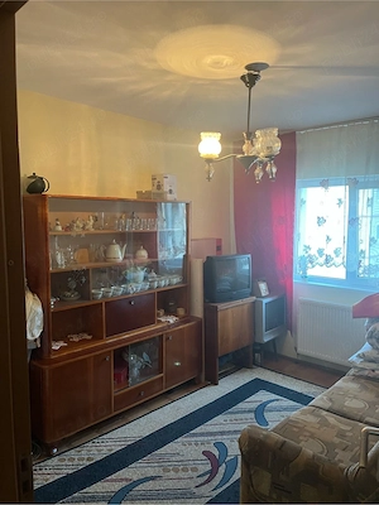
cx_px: 190
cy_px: 252
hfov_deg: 53.1
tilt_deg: -5.9
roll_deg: +0.2
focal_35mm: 26
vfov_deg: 67.3
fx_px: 380
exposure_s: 1/50
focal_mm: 5.1
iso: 320
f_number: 1.6
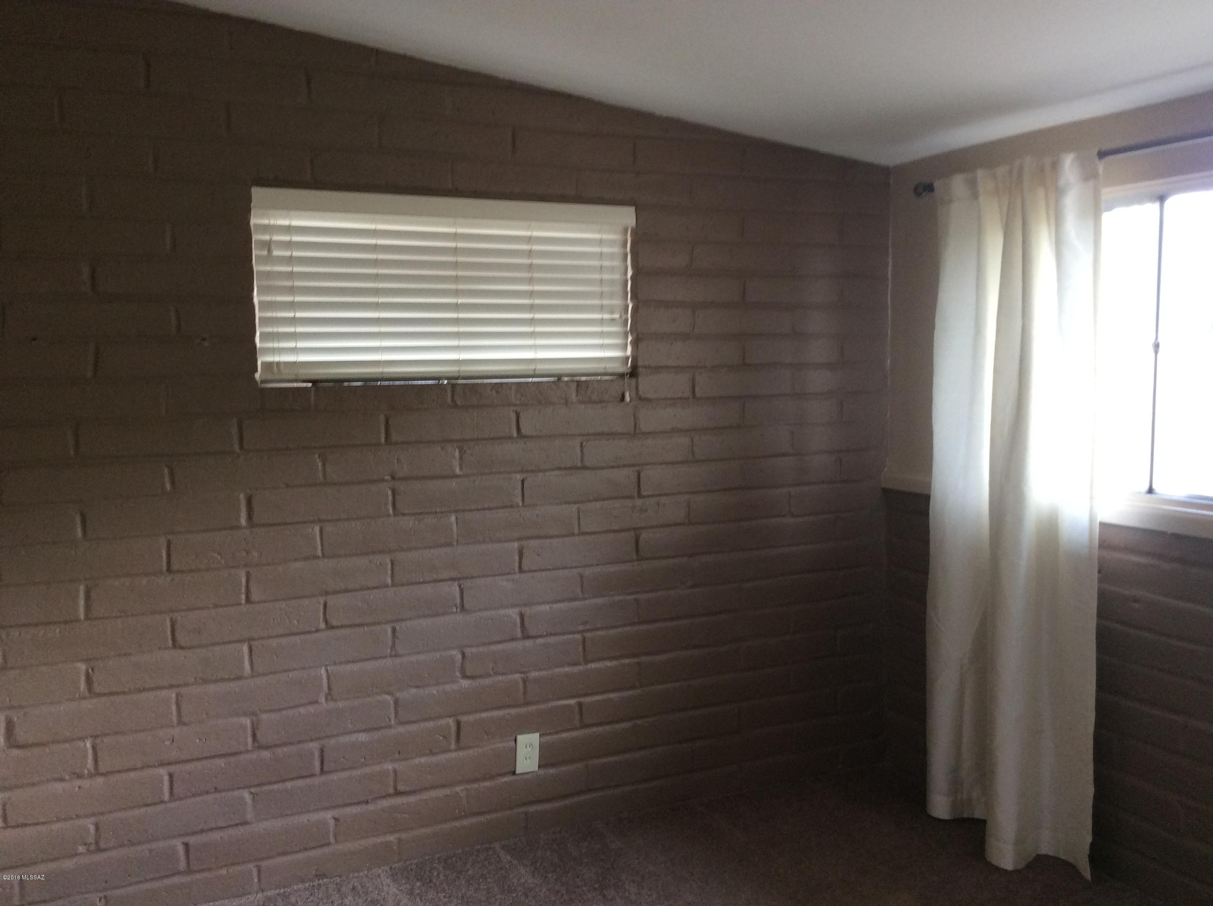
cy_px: 453
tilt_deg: -4.3
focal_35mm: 32
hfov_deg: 56.9
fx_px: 1120
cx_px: 606
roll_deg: -0.4
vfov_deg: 44.1
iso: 80
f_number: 2.4
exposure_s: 1/24
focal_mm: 3.3
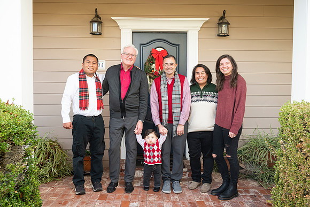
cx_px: 155
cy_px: 104
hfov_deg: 57.2
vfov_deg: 40.0
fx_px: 284
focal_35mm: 33
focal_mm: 33
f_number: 4.8
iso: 400
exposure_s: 1/125
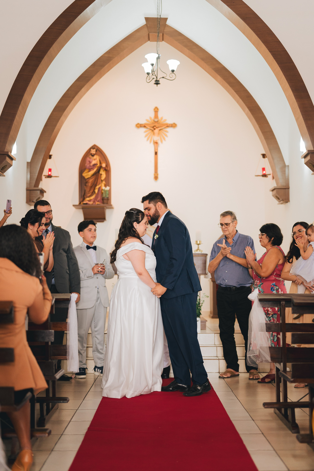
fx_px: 654
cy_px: 236
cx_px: 157
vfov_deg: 39.6
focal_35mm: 50
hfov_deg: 27.0
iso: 1600
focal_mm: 50
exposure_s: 1/320
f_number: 1.8
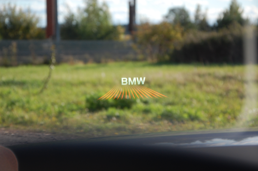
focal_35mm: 105
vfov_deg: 13.0
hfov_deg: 19.5
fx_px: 752
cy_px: 86
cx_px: 129
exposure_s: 1/500
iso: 280
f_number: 5.6
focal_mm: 70
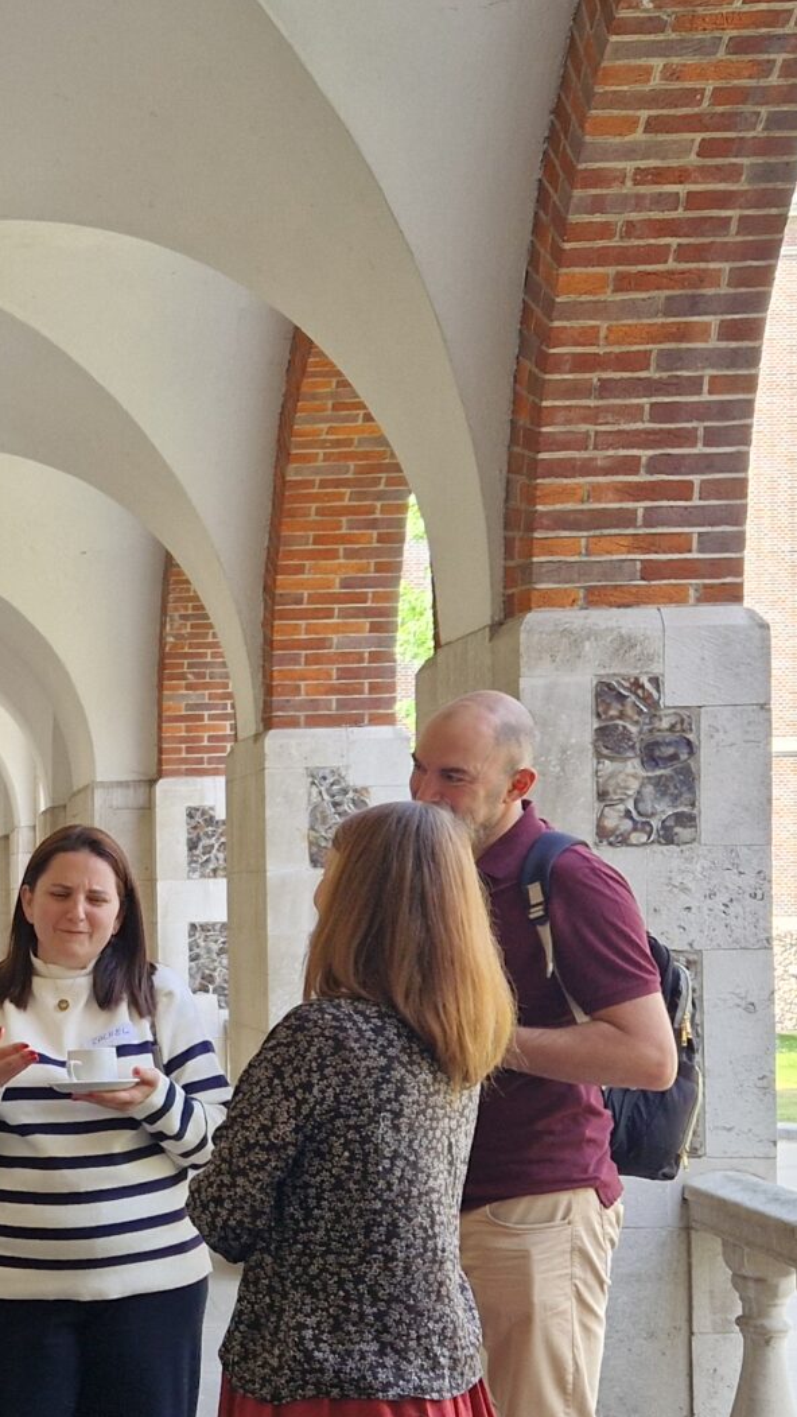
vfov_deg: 34.0
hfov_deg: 18.6
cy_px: 947
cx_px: -183
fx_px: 2291
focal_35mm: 61
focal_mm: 5.4
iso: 64
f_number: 1.8
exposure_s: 1/180
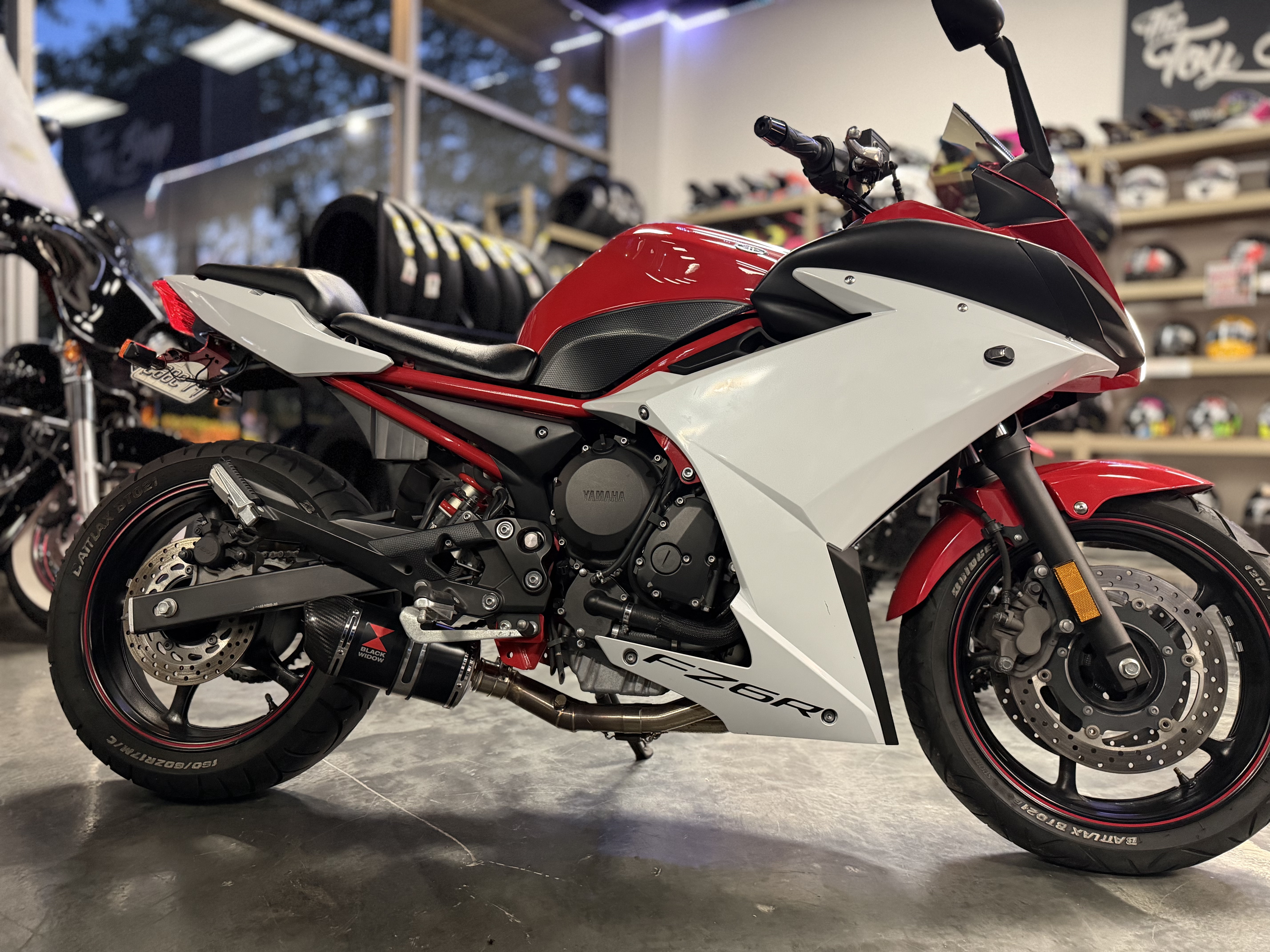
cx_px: 635
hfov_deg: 71.6
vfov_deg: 56.8
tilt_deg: -3.6
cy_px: 476
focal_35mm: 24
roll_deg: -0.5
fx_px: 881
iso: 640
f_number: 1.78
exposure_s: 1/40
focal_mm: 6.76
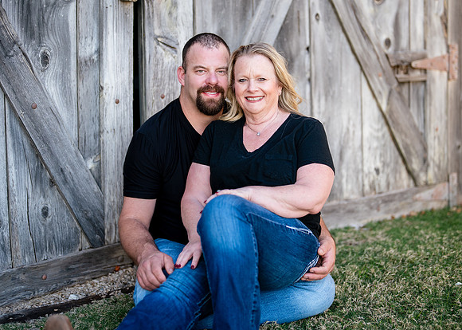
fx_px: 843
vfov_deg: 22.1
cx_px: 244
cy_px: 128
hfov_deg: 30.6
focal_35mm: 64
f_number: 1.2
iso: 200
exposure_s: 1/1600
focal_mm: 50
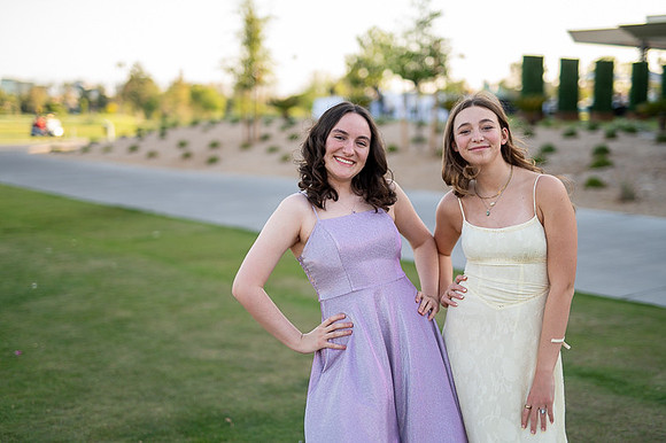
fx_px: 924
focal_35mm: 50
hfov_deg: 39.6
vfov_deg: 27.0
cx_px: 333
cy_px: 222
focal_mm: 50
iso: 100
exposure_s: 1/640
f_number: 1.4
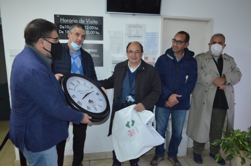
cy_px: 83
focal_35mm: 27
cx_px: 126
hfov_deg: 67.5
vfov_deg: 47.7
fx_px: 188
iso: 3200
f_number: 3.5
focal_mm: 18
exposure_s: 1/60
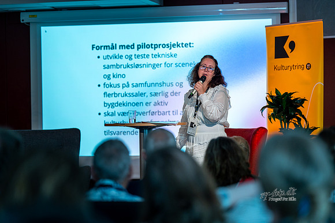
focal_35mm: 122
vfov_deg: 11.2
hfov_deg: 16.8
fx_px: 1135
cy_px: 112
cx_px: 168
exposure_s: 1/200
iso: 640
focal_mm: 122
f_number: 2.8
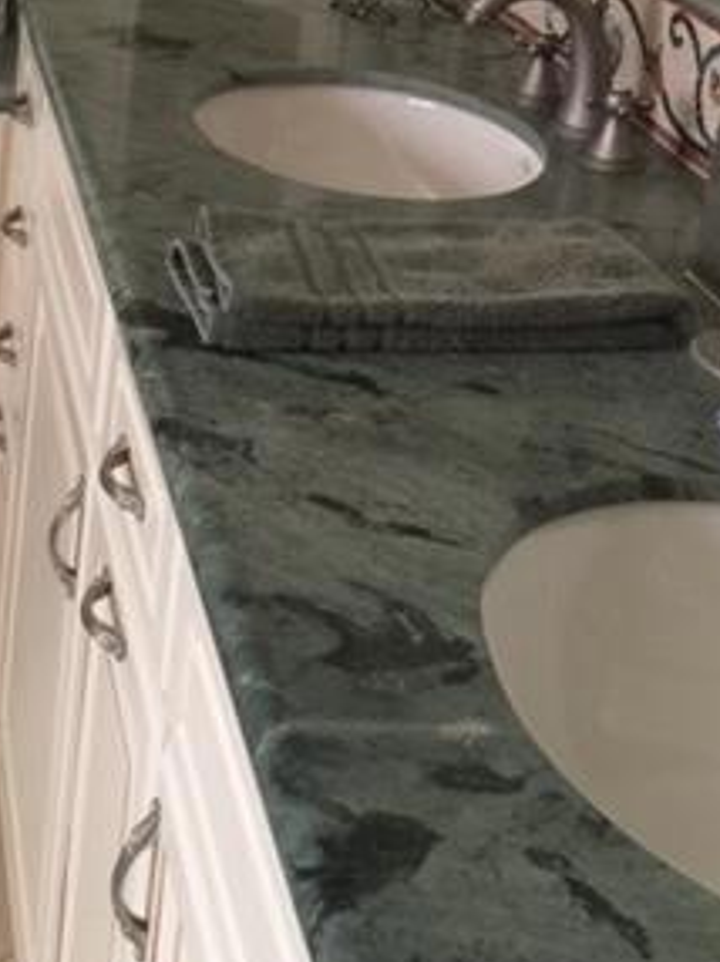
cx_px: 484
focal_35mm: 65
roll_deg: -7.7
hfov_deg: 22.5
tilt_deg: -12.2
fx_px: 1805
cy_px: -10
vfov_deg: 28.0
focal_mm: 4.15
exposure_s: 1/8
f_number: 2.2
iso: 125
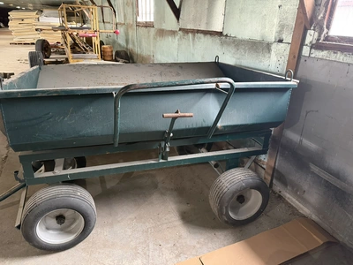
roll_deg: -2.0
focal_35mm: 24
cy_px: 132
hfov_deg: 71.6
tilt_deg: -23.6
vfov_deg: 56.8
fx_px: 245
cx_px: 176
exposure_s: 1/40
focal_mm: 6.76
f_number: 1.78
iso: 640
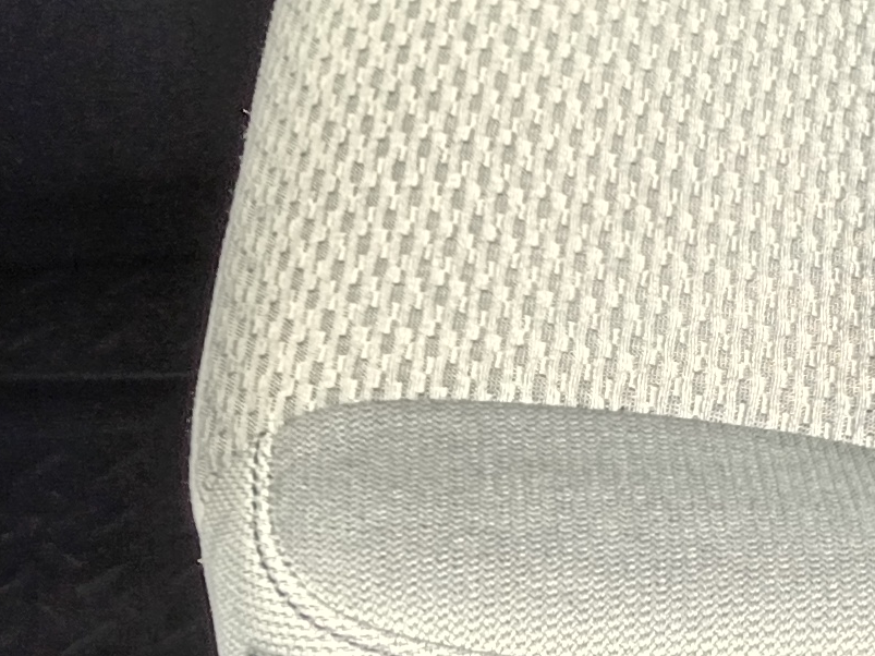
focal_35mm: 148
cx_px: 1354
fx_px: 3740
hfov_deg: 12.6
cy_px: 819
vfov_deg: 9.9
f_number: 1.8
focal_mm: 4.27
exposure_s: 1/120
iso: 147
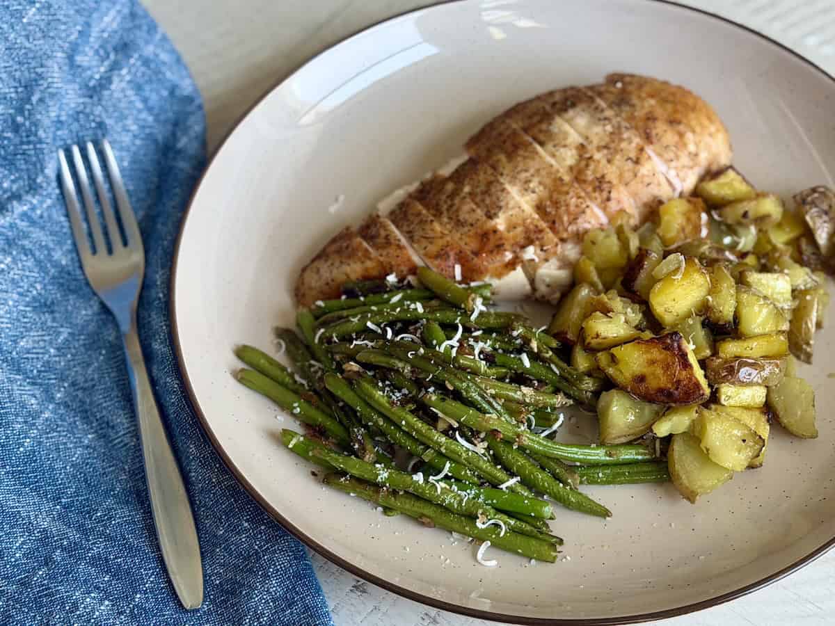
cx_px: 418
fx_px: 1158
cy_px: 313
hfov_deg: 39.7
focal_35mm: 48
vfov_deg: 30.3
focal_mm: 6.8
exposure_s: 1/60
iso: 100
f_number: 1.8
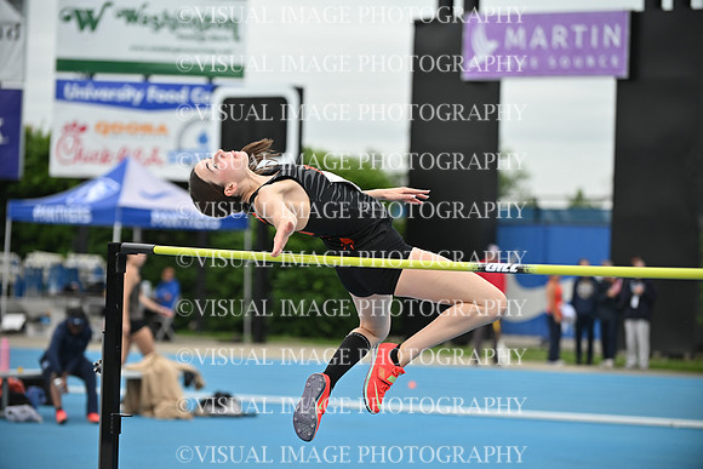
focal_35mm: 125
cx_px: 352
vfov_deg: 11.0
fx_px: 2441
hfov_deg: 16.4
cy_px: 234
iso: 250
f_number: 3.2
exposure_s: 1/2500
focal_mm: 125
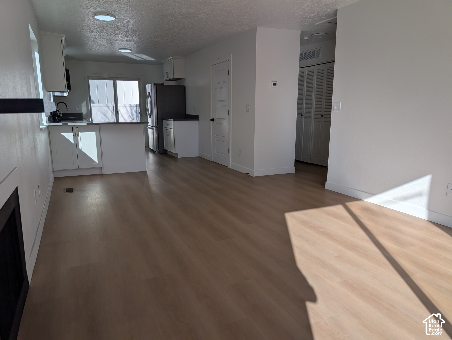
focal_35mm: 24
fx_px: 314
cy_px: 170
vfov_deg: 56.9
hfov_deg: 71.5
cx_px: 226
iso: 22
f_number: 1.68
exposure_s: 1/999
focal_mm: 6.9
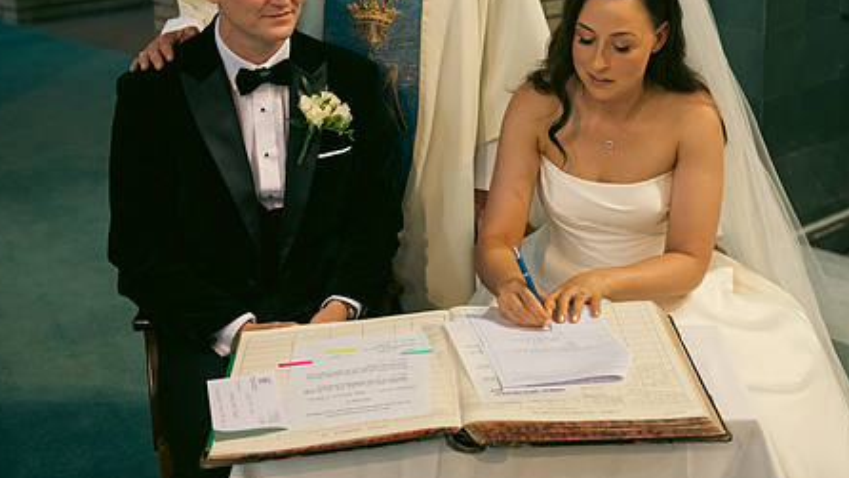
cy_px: 113
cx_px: 493
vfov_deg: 19.9
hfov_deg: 34.8
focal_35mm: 60
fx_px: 1351
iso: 1000
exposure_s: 1/160
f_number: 3.5
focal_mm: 44
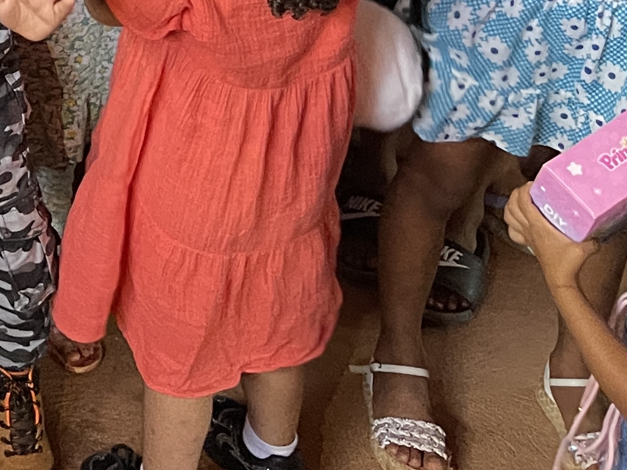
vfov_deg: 13.3
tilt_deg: -18.6
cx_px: -473
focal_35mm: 98
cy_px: -425
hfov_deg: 16.9
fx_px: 1774
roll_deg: +1.5
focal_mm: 5.1
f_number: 1.6
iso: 250
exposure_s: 1/60
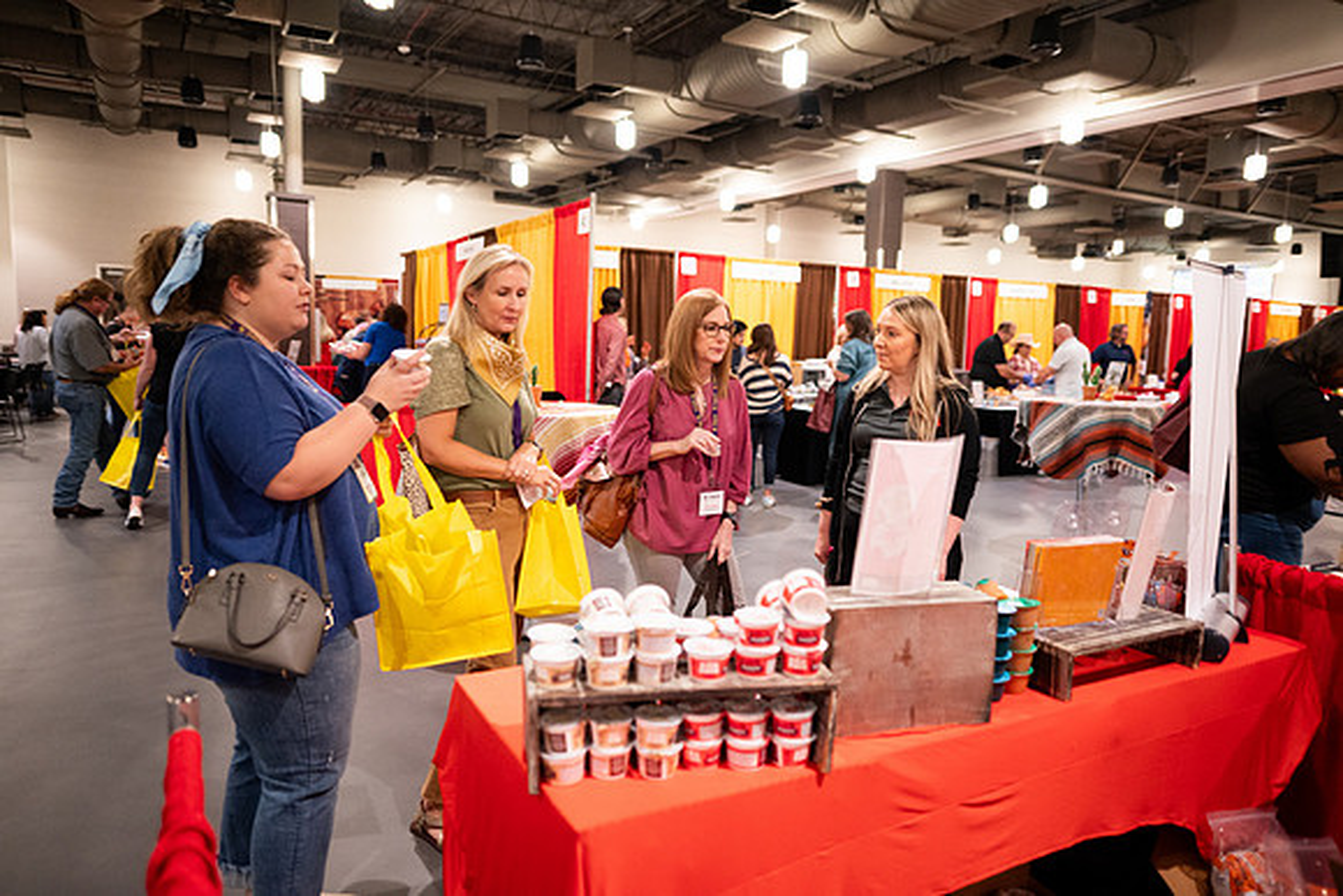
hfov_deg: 73.7
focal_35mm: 24
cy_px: 448
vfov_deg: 53.2
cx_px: 672
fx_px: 896
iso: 1600
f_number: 1.8
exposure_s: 1/200
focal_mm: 24
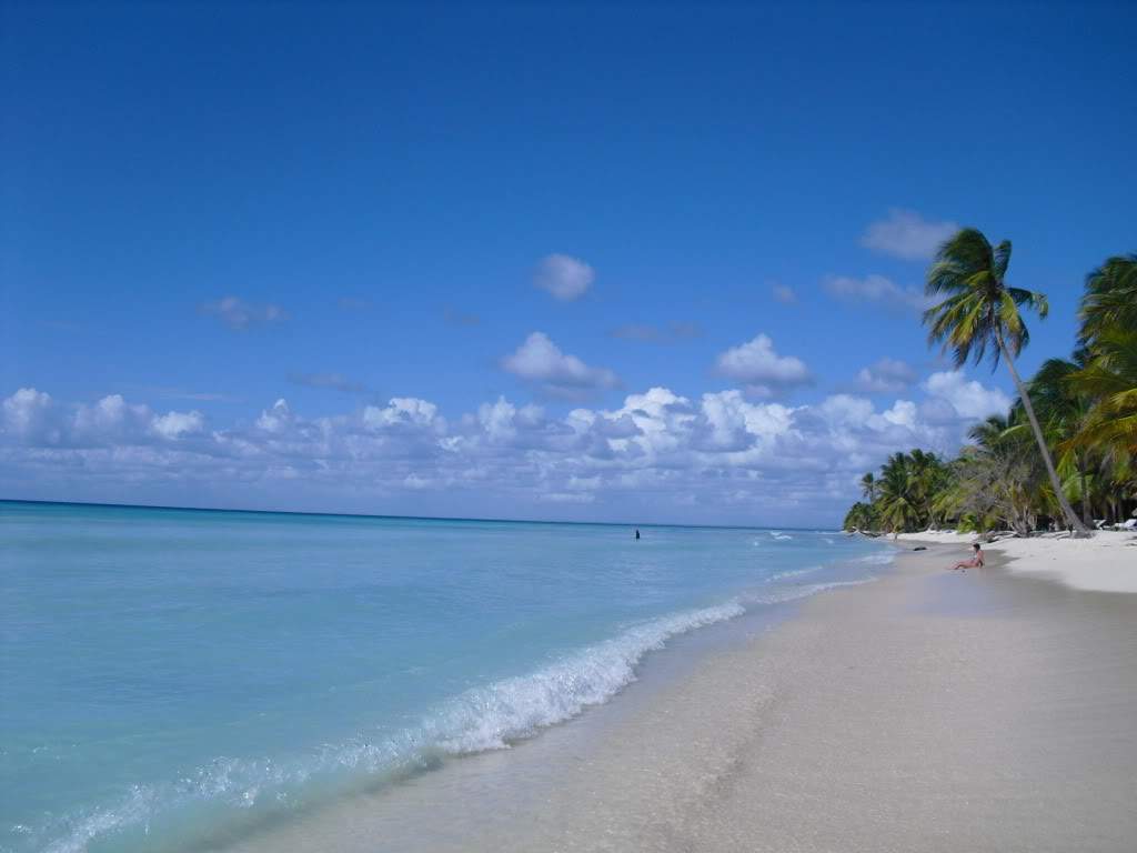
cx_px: 568
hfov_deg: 51.4
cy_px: 426
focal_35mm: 36
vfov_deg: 39.7
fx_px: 1182
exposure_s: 1/320
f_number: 7.8
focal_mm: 6.3
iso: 64
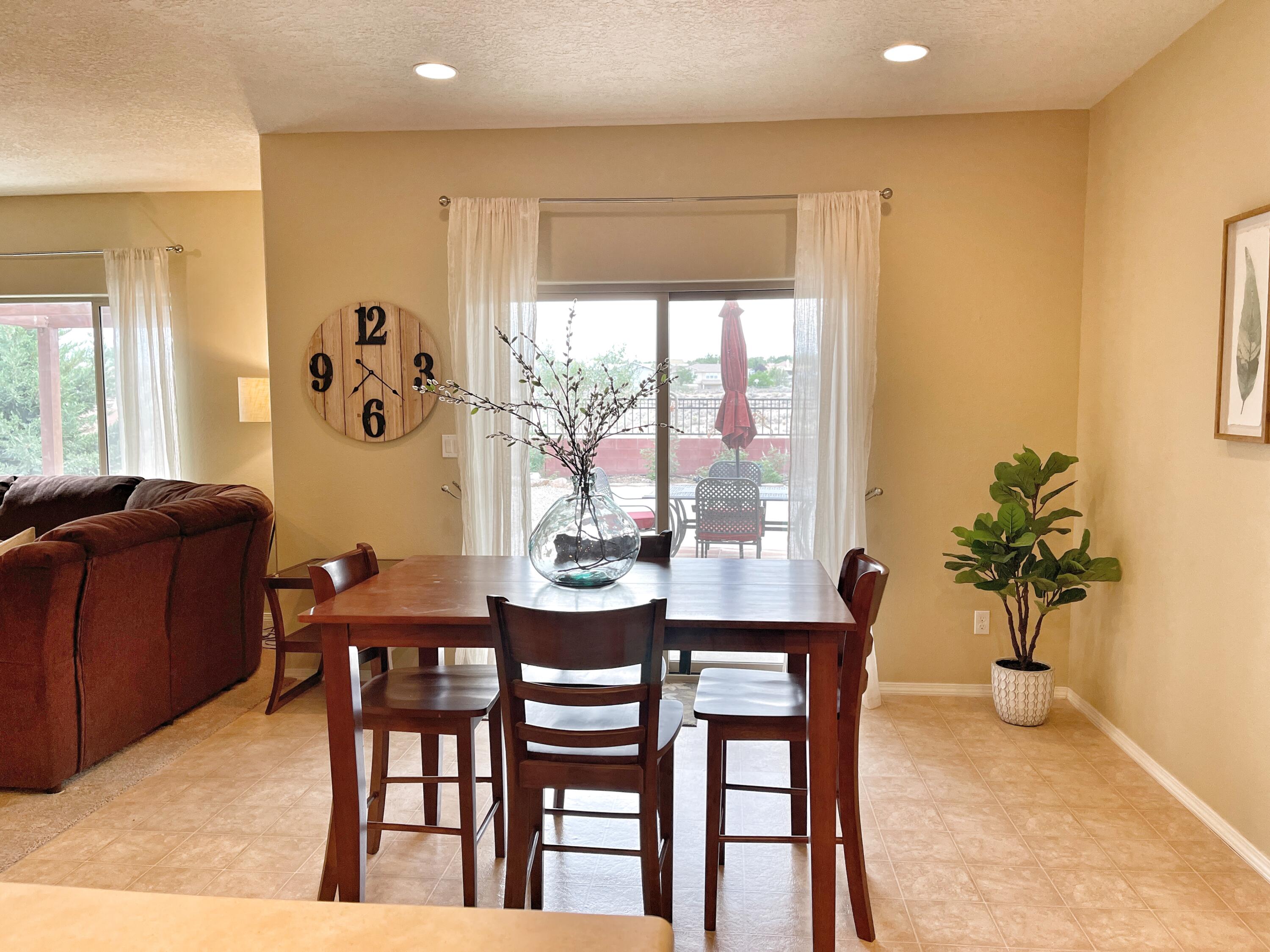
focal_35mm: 26
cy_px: 476
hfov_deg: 67.3
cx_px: 635
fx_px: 954
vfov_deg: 53.1
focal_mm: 5.1
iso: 125
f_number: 1.6
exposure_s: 1/120
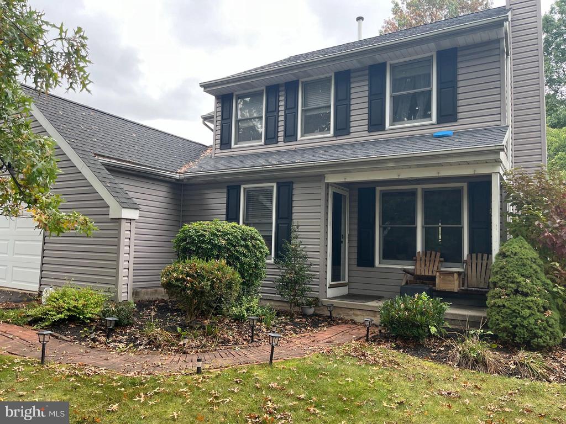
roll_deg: -3.6
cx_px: 283
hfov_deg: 67.3
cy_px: 212
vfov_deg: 53.1
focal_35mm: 26
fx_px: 425
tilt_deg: +5.4
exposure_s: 1/209
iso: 40
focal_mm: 5.1
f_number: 1.6
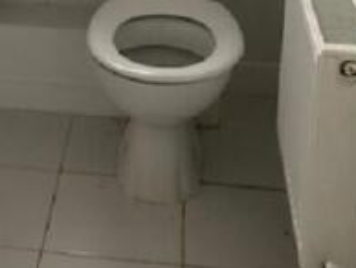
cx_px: 5
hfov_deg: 22.4
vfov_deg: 16.6
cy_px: -84
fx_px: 865
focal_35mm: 84
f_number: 1.8
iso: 500
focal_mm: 3.99
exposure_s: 1/30
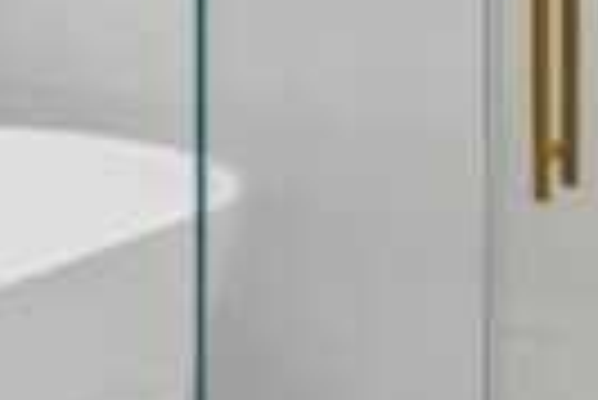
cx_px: -364
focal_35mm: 123
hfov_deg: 15.1
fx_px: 2045
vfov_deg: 10.5
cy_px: -339
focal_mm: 16
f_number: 8
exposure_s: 1/30
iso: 160
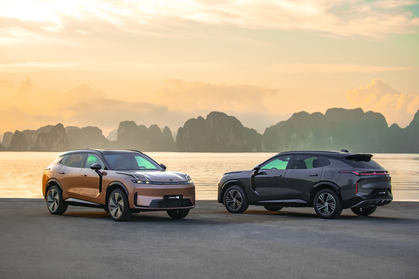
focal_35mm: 70
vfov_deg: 19.5
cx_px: 210
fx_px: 815
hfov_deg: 28.8
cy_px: 140
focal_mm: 70
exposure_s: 1/250
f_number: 5
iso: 500
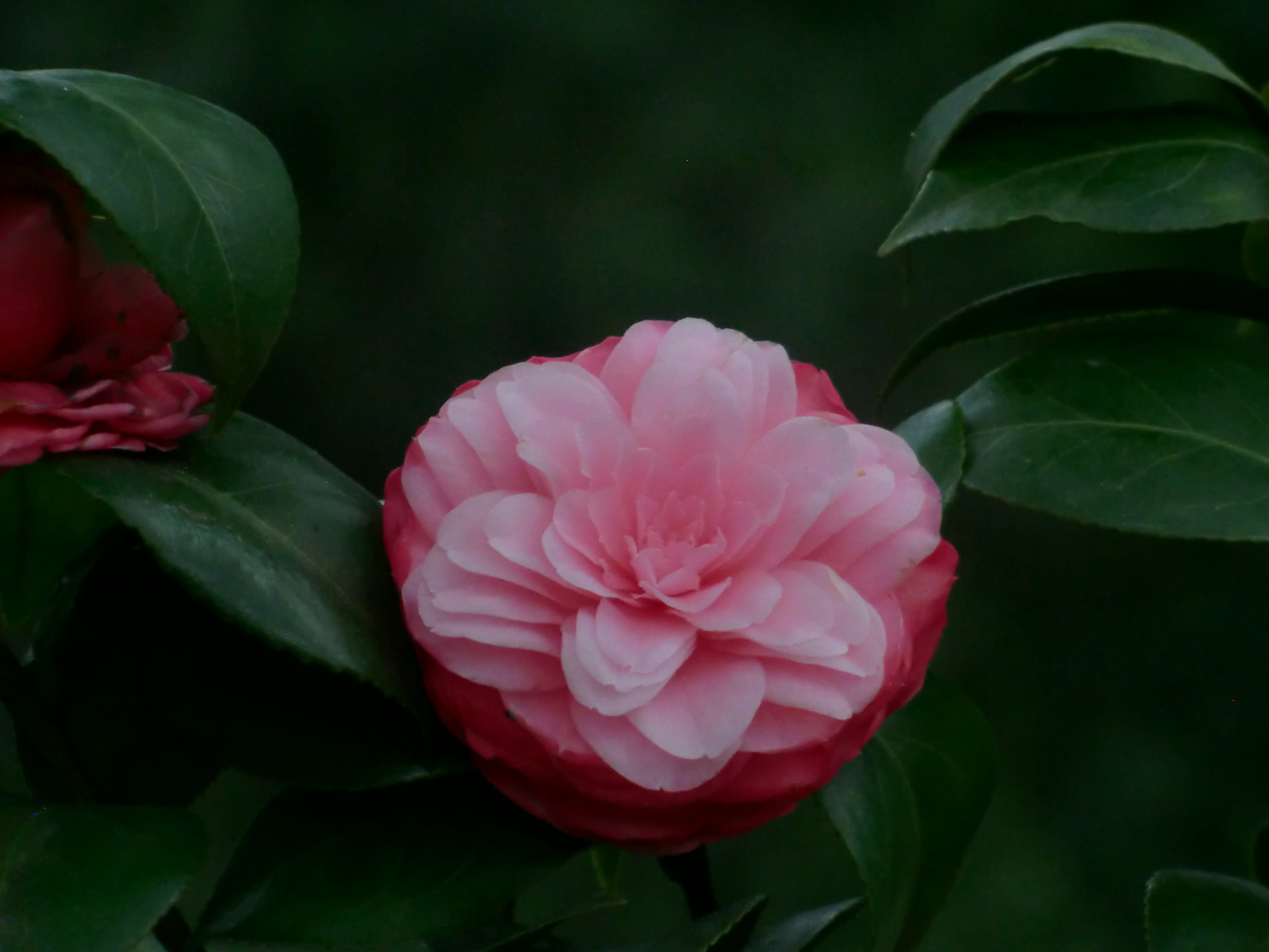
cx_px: 634
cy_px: 476
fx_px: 8798
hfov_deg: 8.2
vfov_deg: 6.2
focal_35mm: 240
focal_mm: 43
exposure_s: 1/250
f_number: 5.7
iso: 125
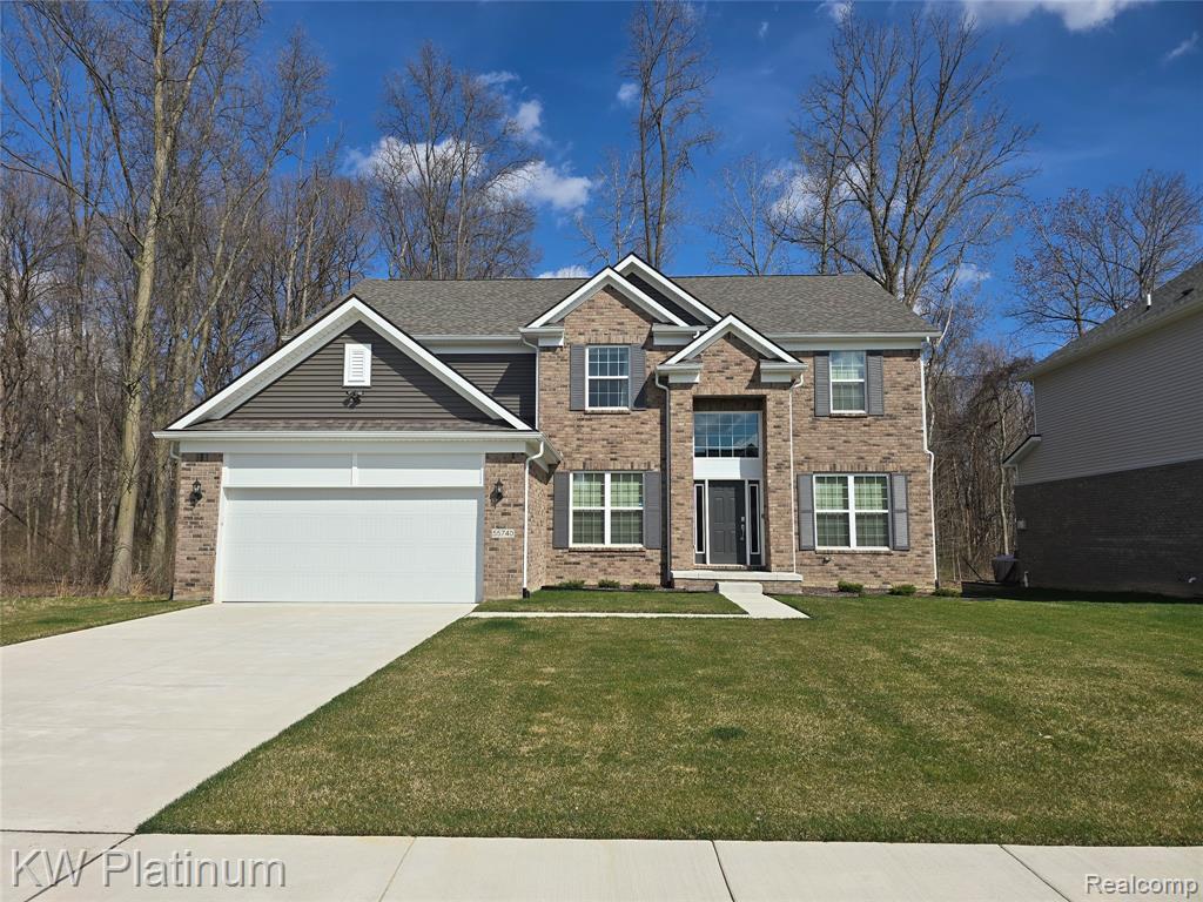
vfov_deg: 58.9
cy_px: 451
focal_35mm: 23
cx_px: 602
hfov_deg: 73.9
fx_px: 799
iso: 12
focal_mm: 6.3
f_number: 1.7
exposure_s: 1/1406
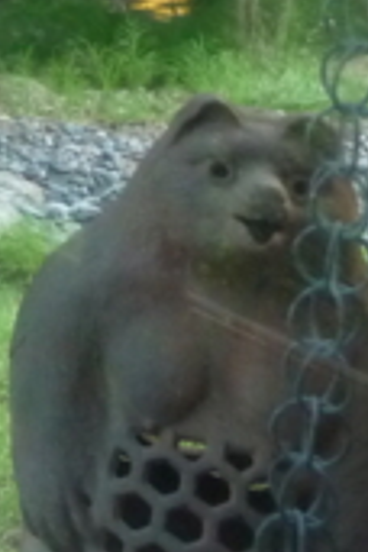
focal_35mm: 136
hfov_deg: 8.1
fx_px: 2085
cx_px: -839
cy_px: -326
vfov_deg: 13.9
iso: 400
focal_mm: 4.7
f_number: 3.3
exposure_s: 1/25
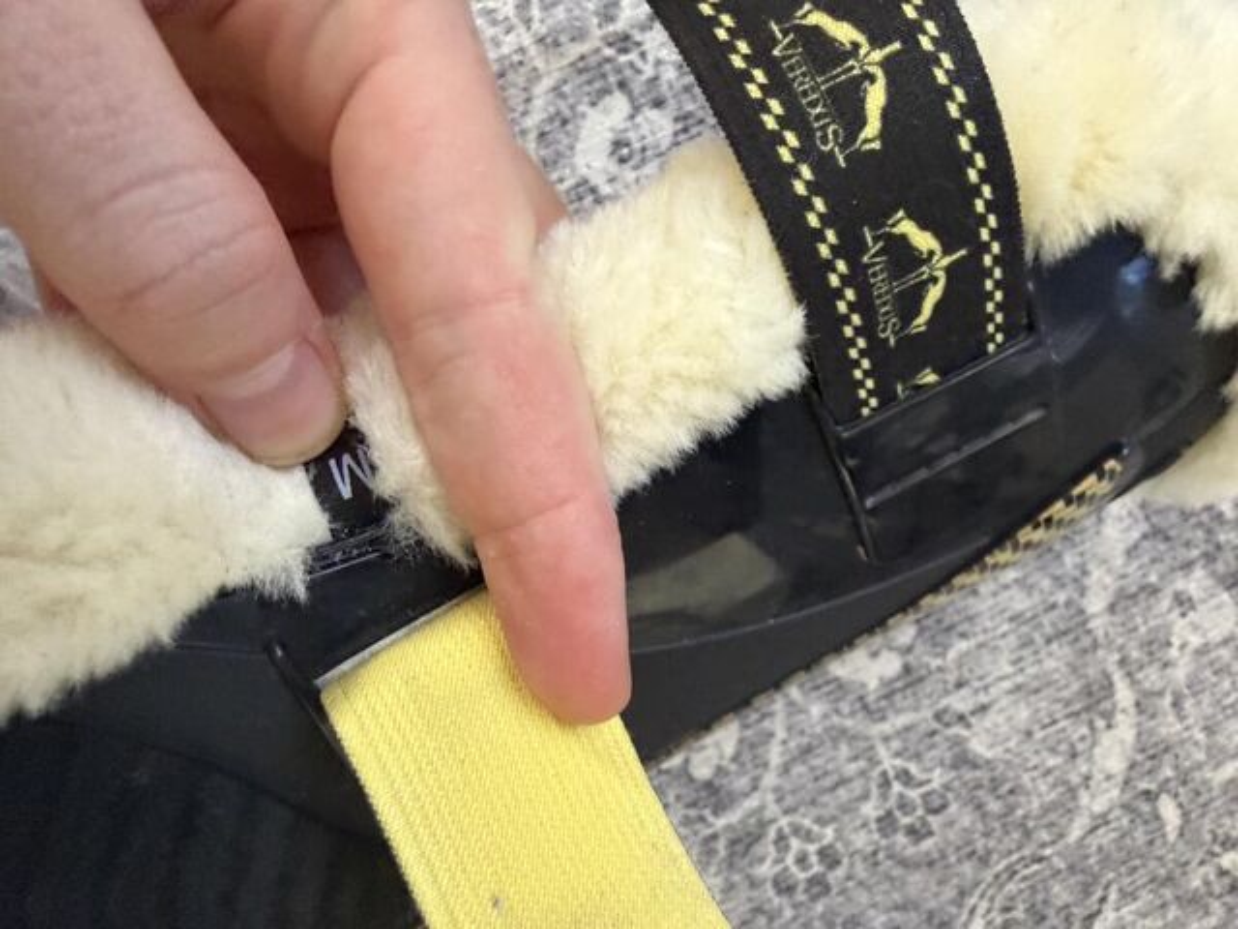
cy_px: 464
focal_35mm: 24
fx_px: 858
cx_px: 619
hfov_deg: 71.6
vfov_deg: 56.8
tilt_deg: -82.1
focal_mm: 2.22
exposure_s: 1/60
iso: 500
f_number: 2.2
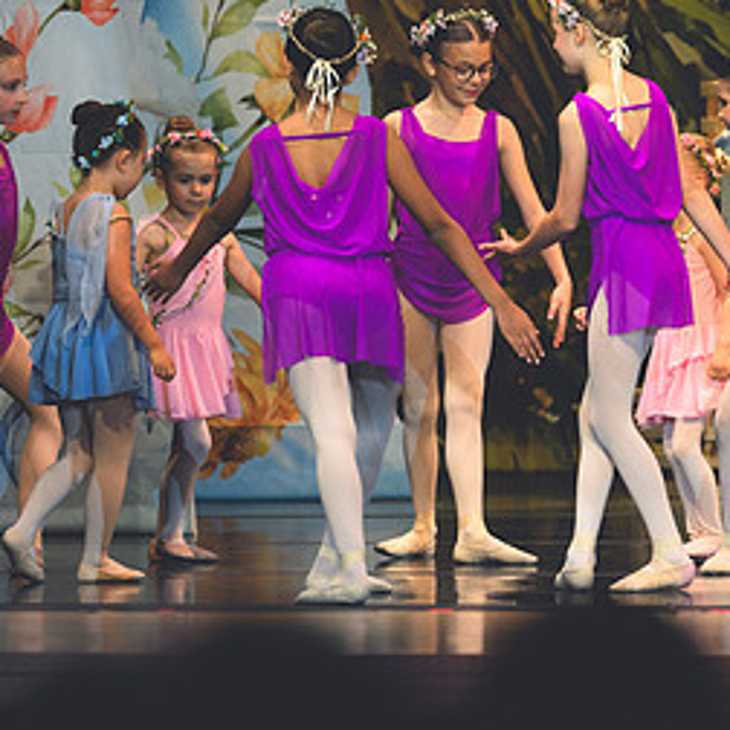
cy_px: 330
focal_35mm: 483
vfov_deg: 3.6
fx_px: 11524
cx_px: 423
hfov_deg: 3.6
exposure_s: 1/500
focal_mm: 165
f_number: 2.8
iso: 1250
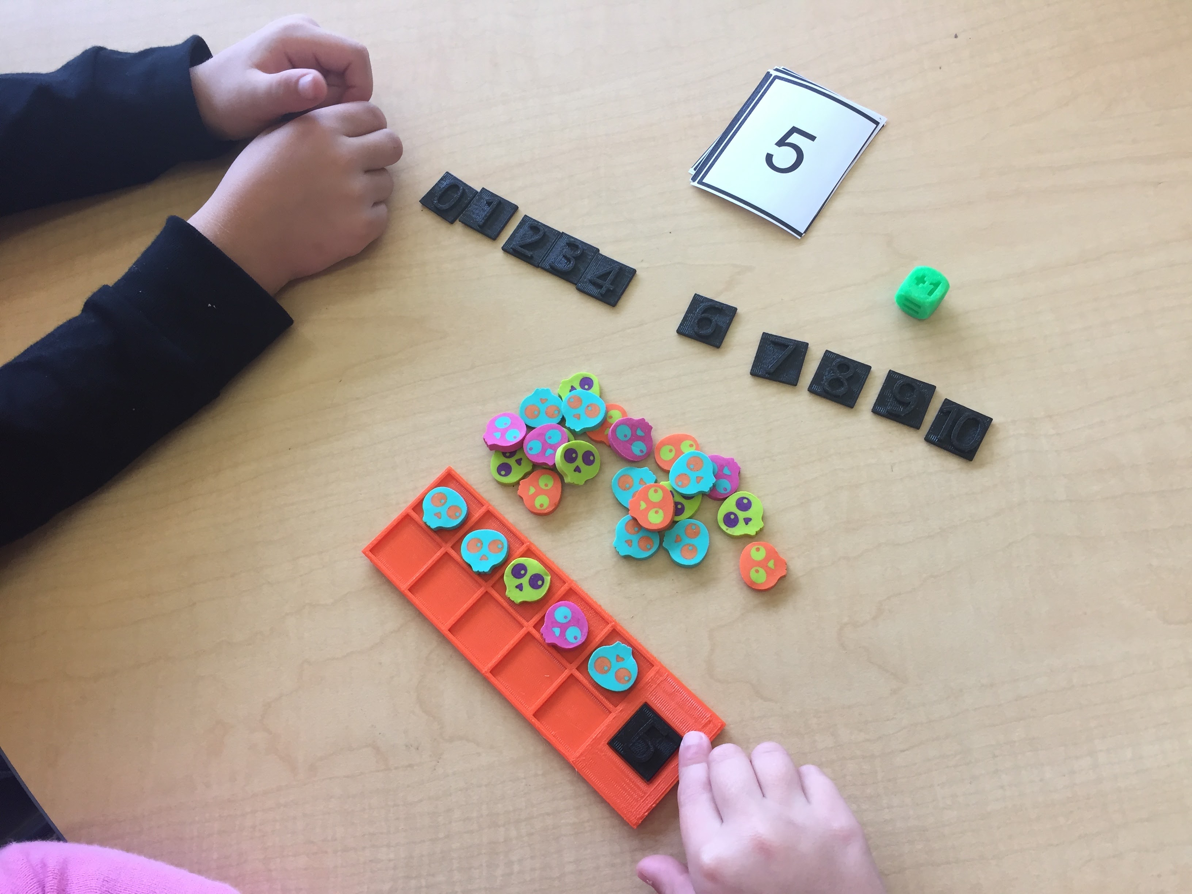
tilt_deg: -69.7
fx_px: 999
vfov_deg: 48.2
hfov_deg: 61.7
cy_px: 447
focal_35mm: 29
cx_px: 596
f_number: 2.2
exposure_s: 1/40
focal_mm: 4.15
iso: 32
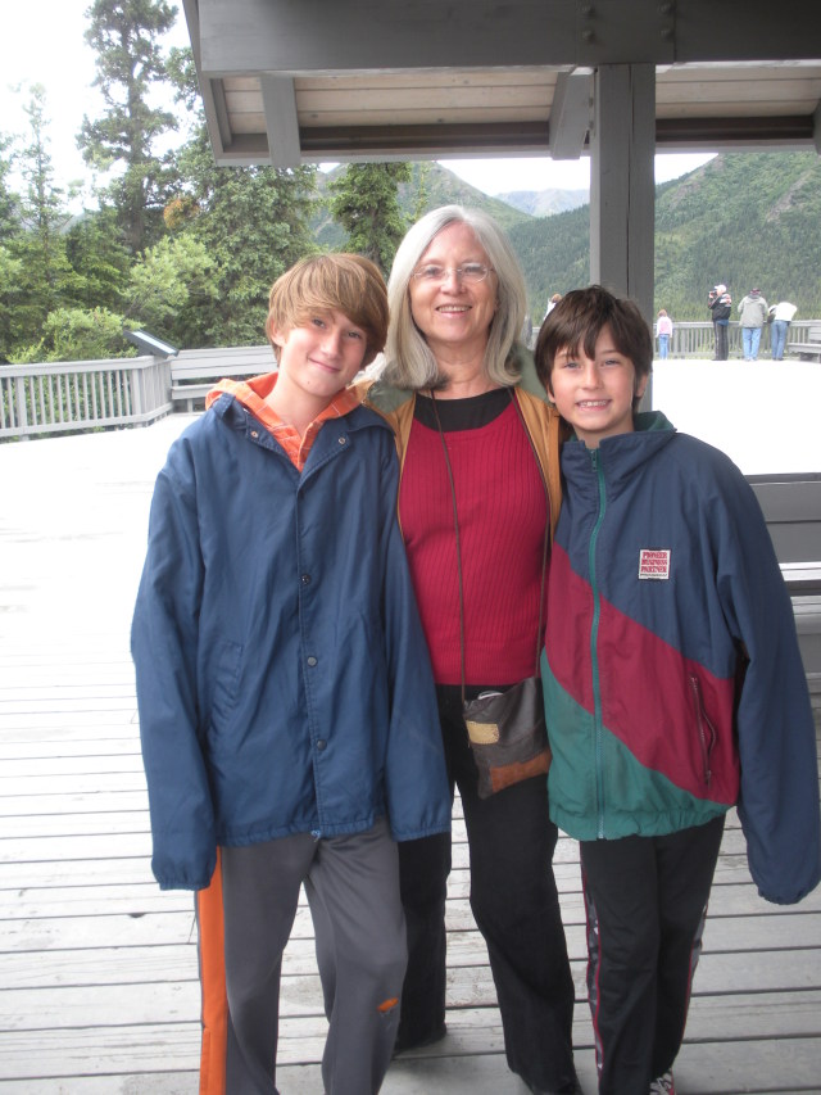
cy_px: 548
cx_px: 410
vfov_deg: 51.3
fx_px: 1138
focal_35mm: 36
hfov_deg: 39.7
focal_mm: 6.3
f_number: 3.5
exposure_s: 1/73
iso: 65
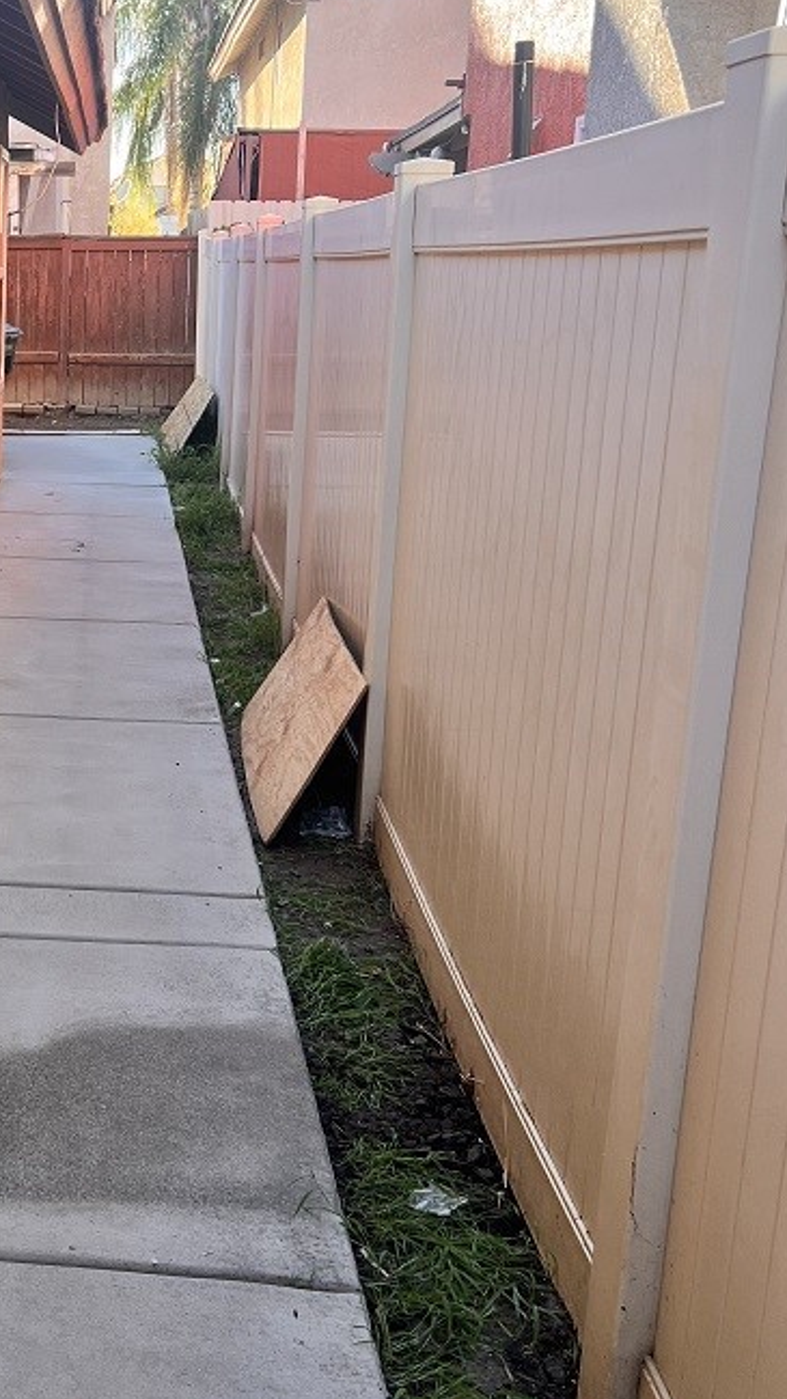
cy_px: 690
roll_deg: -0.7
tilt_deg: -15.0
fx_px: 1633
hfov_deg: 25.7
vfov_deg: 46.4
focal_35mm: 44
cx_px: 0
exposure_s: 1/347
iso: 50
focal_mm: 5.7
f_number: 1.5
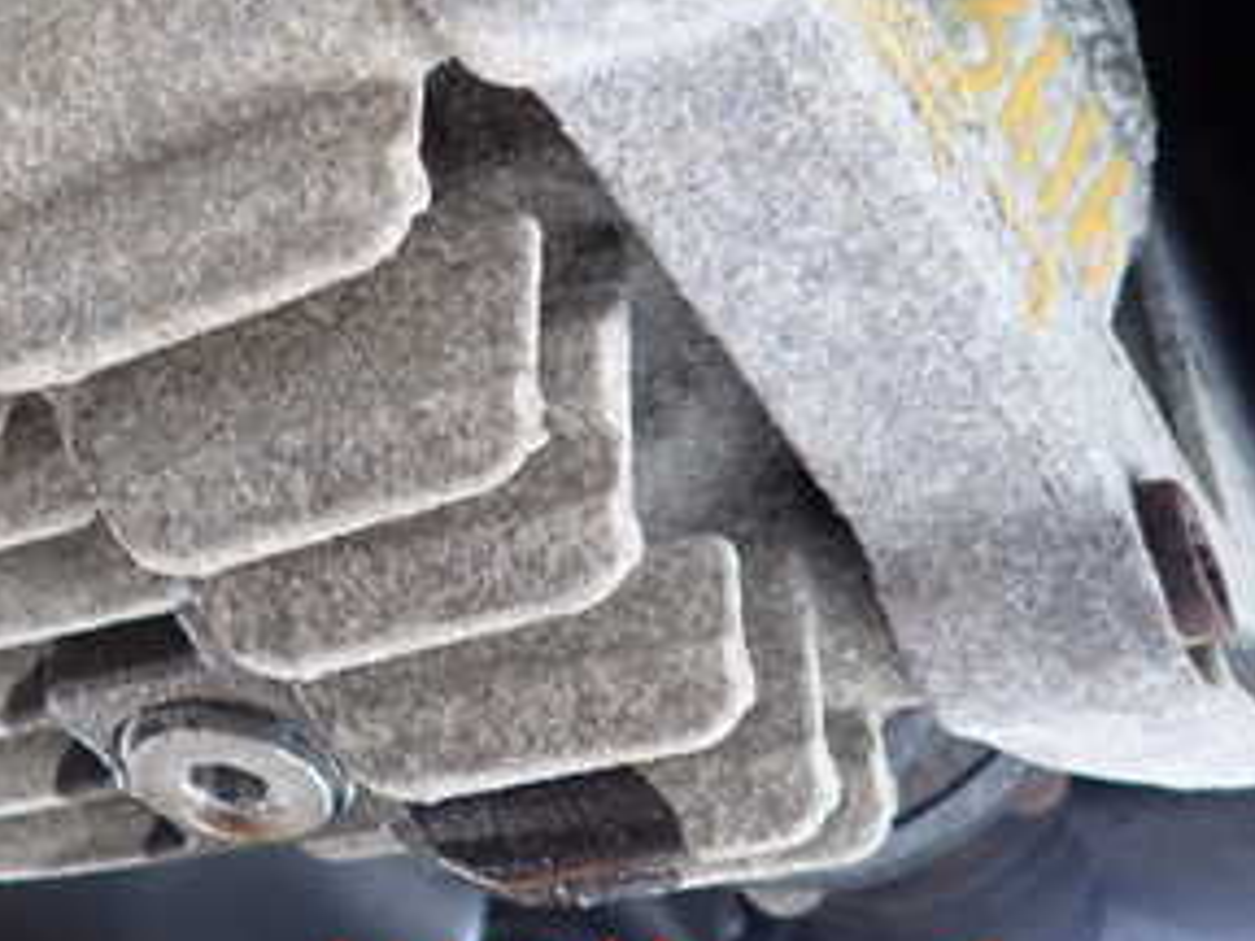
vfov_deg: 26.9
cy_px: 61
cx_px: 9
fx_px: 1885
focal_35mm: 52
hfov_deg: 33.7
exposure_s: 1/30
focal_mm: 4.5
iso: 200
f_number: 2
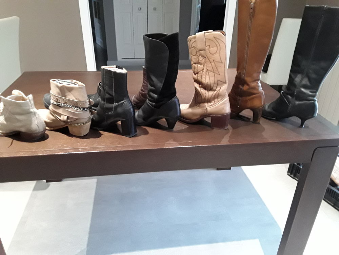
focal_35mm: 27
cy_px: 128
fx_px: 264
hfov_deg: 65.3
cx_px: 170
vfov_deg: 51.4
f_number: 1.9
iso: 320
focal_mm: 2.91
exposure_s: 1/17
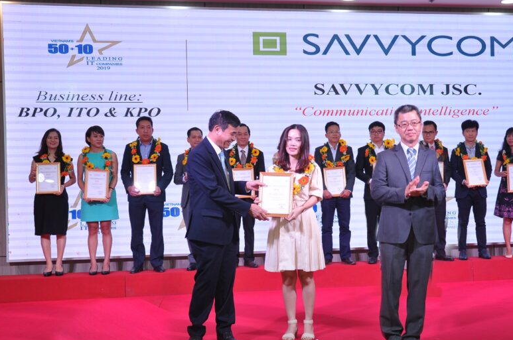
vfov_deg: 27.1
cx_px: 312
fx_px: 707
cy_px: 180
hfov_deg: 39.7
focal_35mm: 50
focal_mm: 25
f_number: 4
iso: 250
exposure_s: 1/60
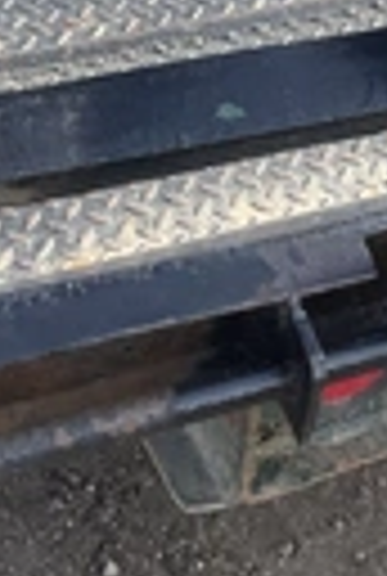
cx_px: 369
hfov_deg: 14.4
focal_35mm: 94
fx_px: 1508
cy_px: 27
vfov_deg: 21.0
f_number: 1.8
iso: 25
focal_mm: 3
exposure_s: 1/491
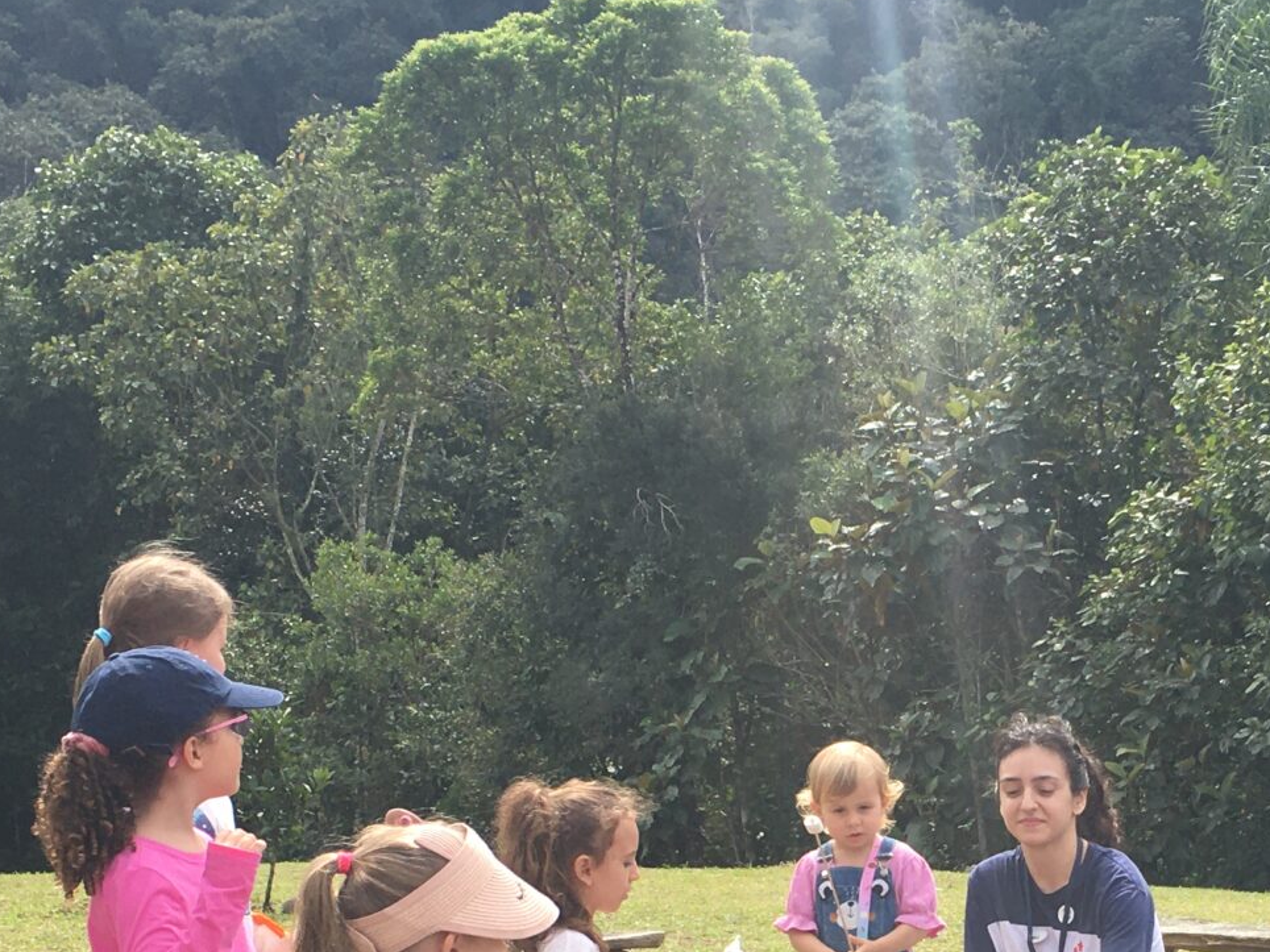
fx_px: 2825
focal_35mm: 77
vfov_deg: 18.5
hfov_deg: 25.0
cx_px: 958
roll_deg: -1.0
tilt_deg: -9.5
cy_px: 997
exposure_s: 1/574
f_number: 2.2
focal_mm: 4.15
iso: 25
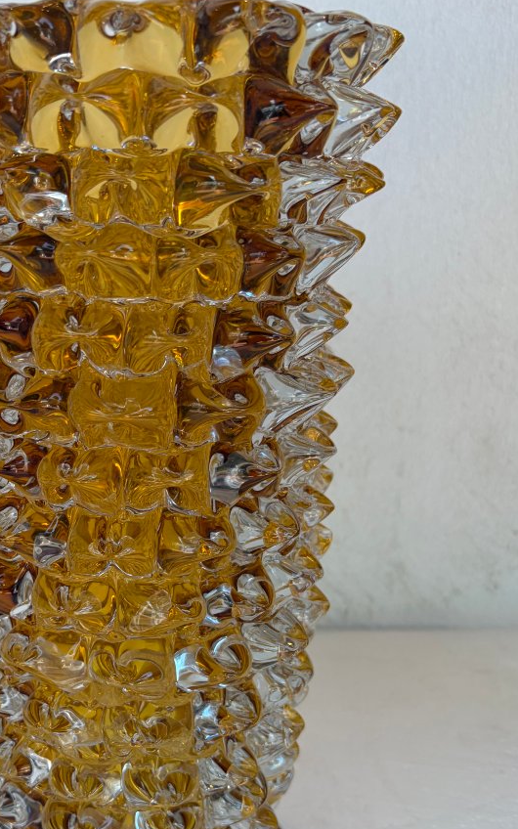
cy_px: 500
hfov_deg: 31.8
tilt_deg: -20.9
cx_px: 91
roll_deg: -1.3
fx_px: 881
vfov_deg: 50.1
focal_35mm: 39
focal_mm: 5.96
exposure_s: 1/122
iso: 32
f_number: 1.6
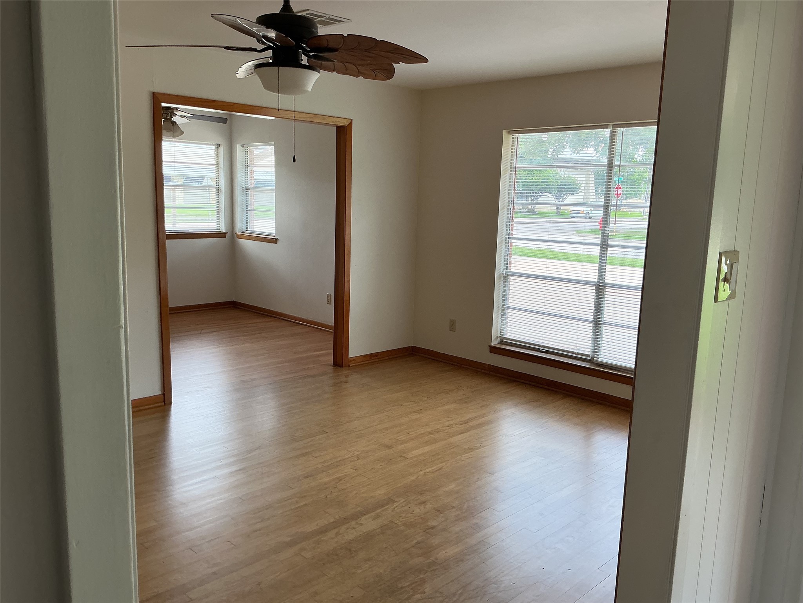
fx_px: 673
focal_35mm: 29
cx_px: 402
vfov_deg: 48.2
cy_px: 302
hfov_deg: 61.7
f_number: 1.8
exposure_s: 1/120
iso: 40
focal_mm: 3
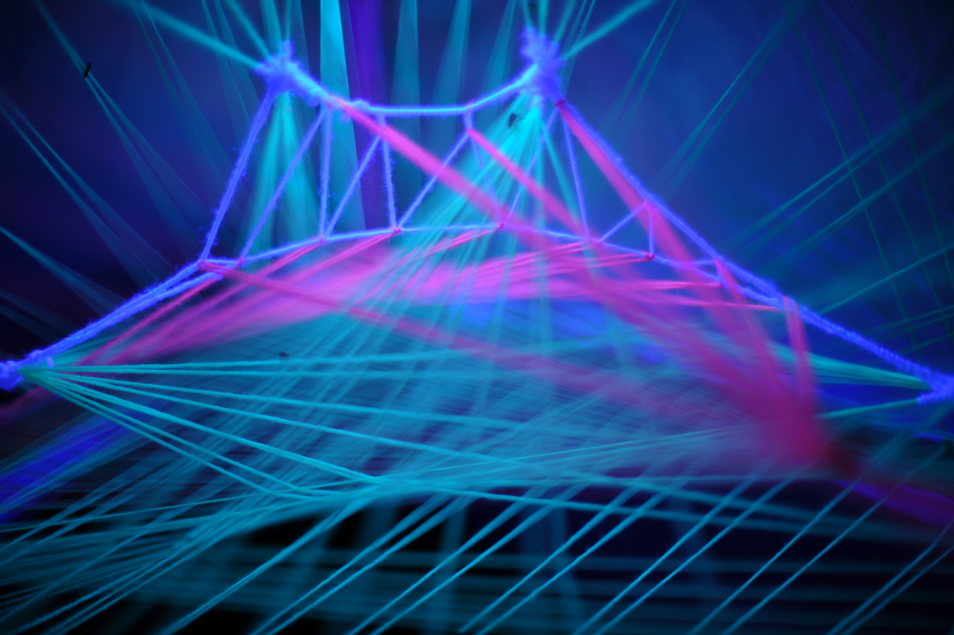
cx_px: 477
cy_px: 318
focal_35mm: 50
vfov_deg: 27.0
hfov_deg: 39.6
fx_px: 1324
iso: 200
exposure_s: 1/80
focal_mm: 50
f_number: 1.2
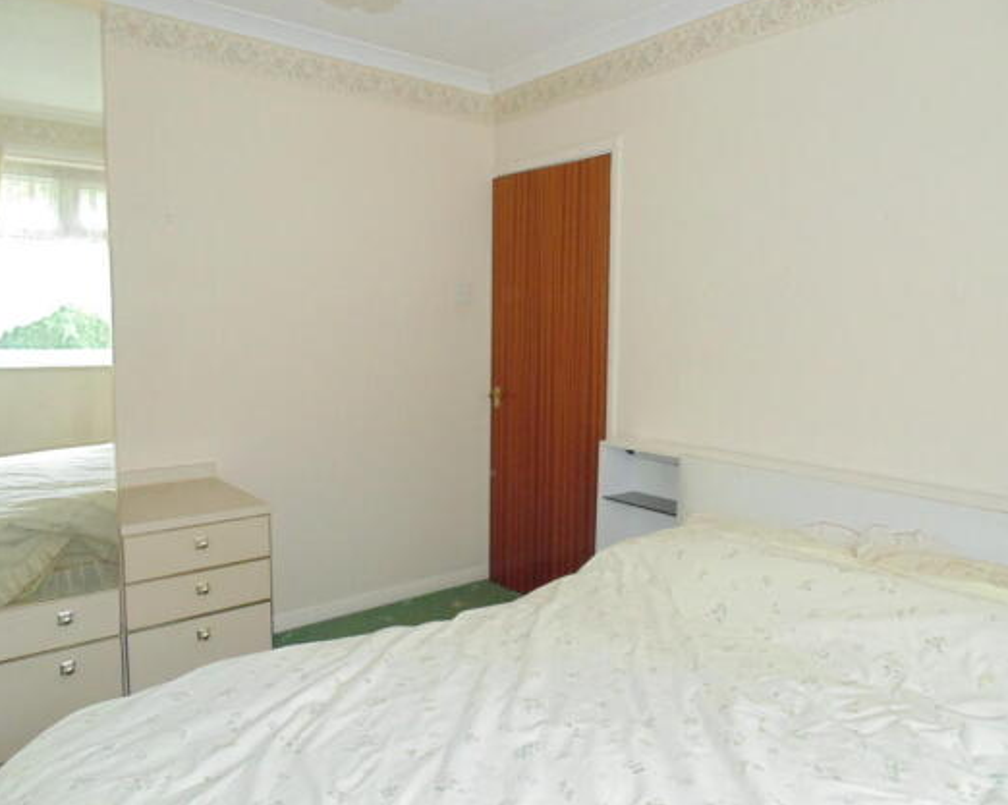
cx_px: 524
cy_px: 395
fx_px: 716
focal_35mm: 24
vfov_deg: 58.7
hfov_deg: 70.3
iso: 400
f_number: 3.1
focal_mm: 4
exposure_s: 1/30
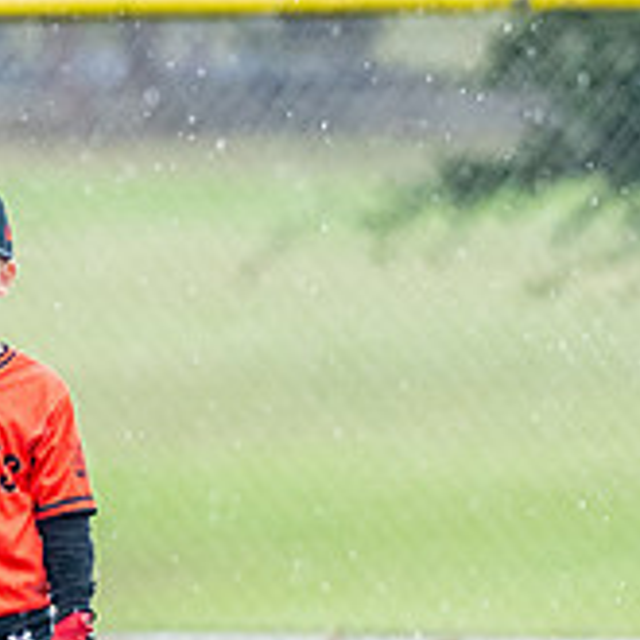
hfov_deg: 1.4
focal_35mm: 1225
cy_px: 553
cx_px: 59
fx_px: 25624
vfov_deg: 1.4
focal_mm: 200
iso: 1600
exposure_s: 1/1000
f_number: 2.8
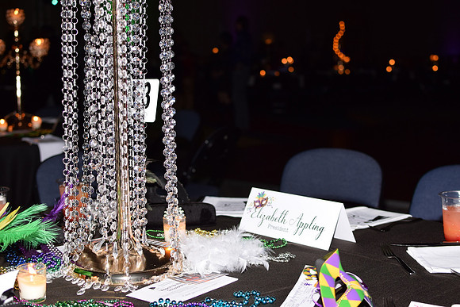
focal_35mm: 52
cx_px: 230
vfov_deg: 25.8
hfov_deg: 37.8
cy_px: 154
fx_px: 671
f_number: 3.2
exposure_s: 1/125
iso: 400
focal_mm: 35
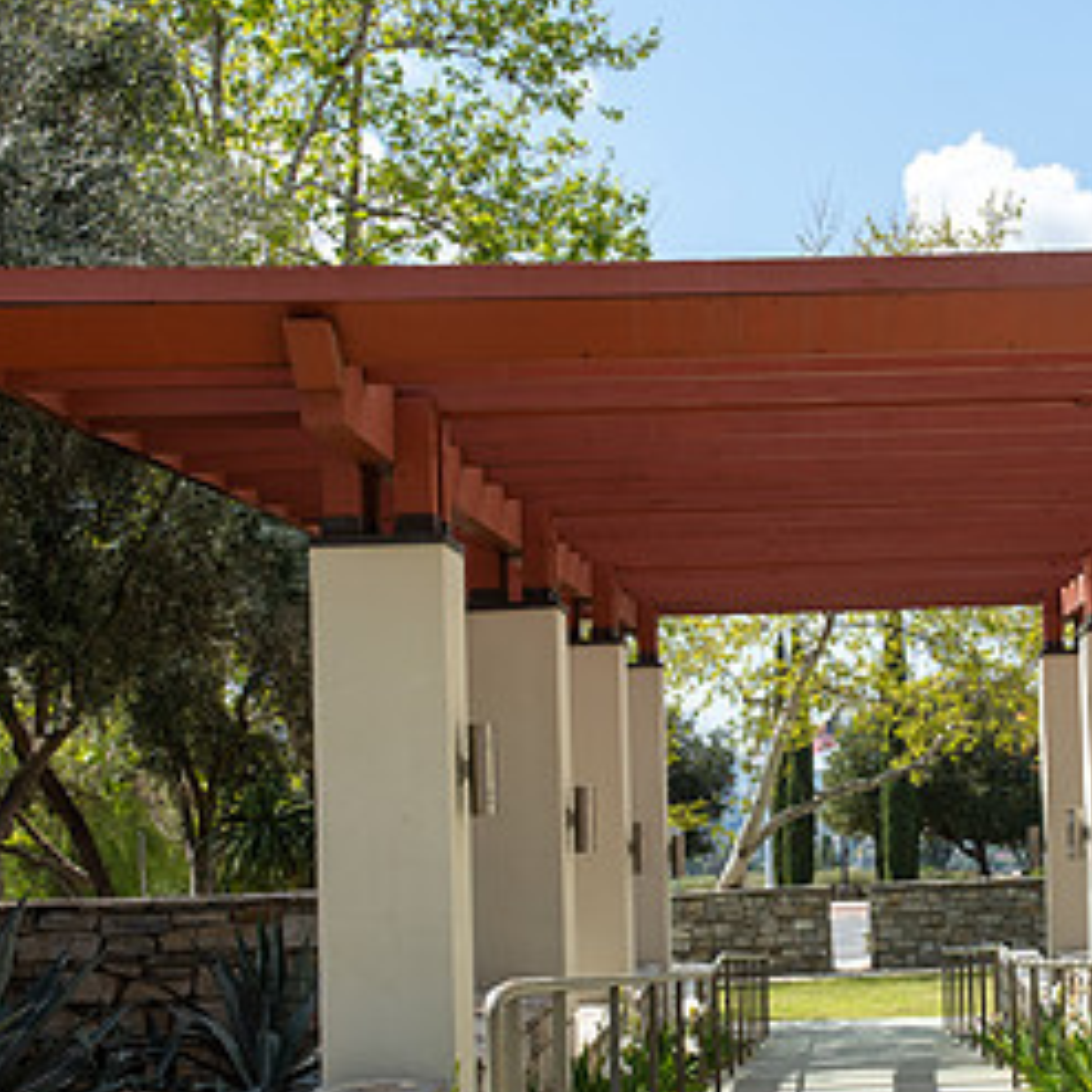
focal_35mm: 68
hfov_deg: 24.9
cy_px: 665
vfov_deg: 25.3
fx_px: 2427
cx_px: 871
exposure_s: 1/400
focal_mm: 34
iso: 200
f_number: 11
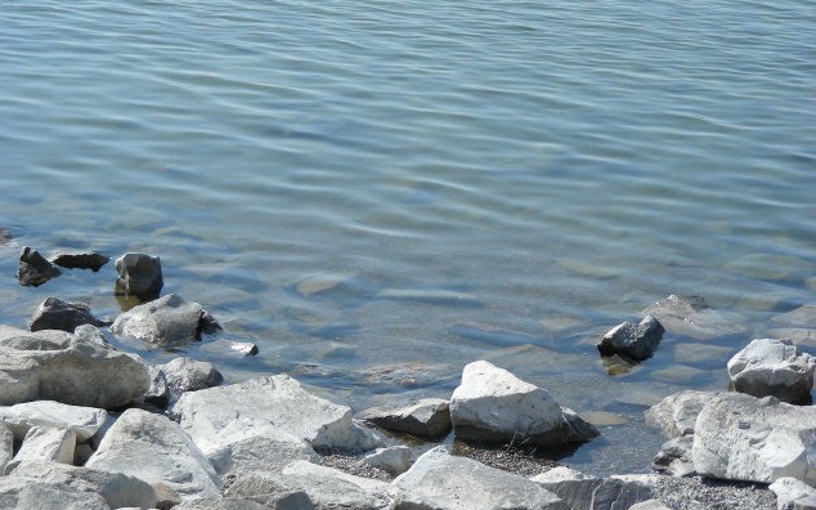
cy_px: 245
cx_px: 405
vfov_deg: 9.6
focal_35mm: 137
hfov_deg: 15.3
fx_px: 3046
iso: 50
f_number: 4
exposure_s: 1/420
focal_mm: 21.3
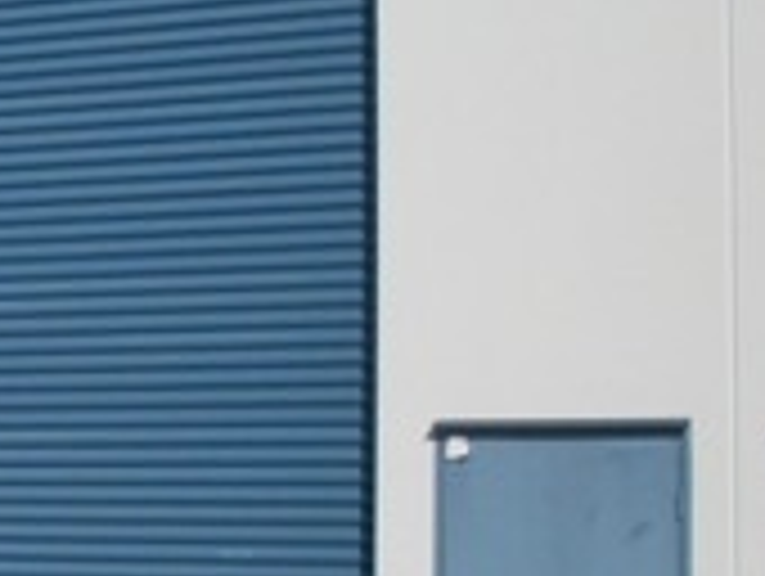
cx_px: -544
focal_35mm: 132
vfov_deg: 11.2
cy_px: 187
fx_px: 2921
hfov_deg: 13.6
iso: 80
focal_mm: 6.3
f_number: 8.4
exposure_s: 1/350
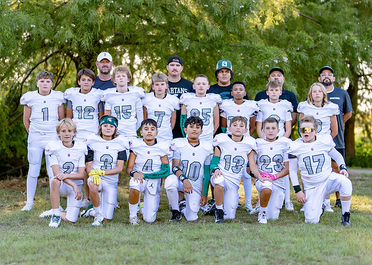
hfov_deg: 25.2
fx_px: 831
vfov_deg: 18.2
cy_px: 126
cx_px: 193
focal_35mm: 79
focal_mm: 50
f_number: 1.2
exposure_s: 1/1000
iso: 100
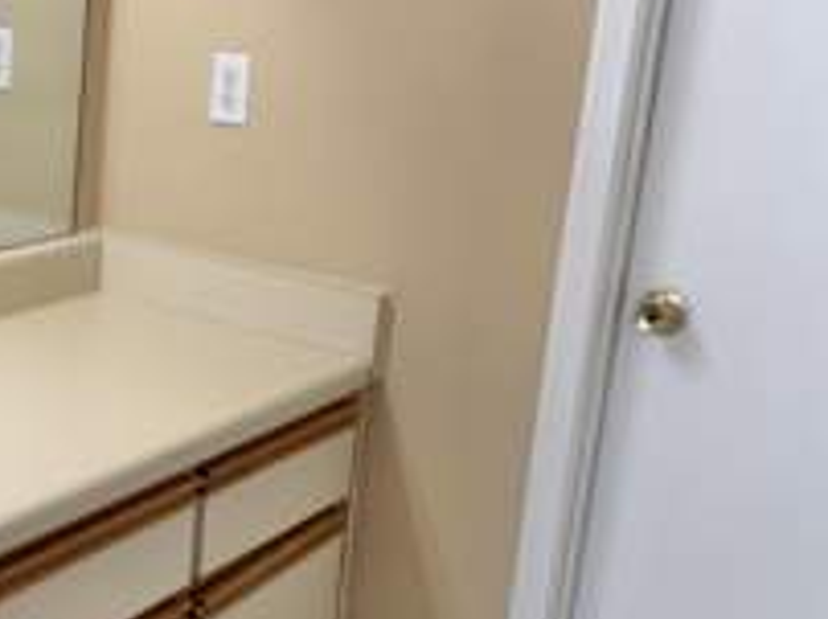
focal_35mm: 57
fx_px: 1362
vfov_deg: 25.6
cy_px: 273
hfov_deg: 31.8
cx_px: 45
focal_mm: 6.76
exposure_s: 1/120
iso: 125
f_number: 1.78
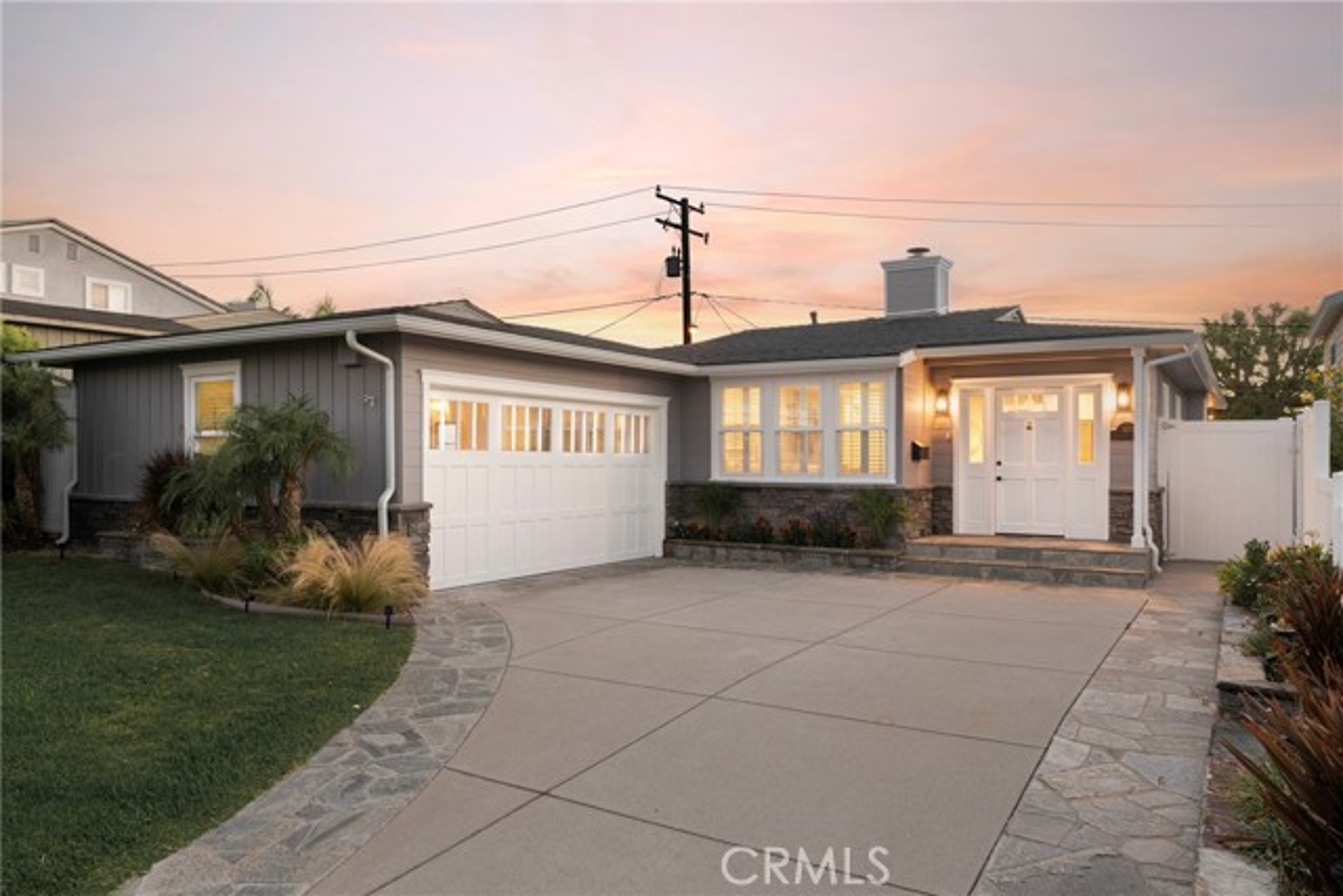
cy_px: 448
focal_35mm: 25
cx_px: 672
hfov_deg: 71.5
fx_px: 933
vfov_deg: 51.3
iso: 250
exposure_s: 1/1.67
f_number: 9
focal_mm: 25
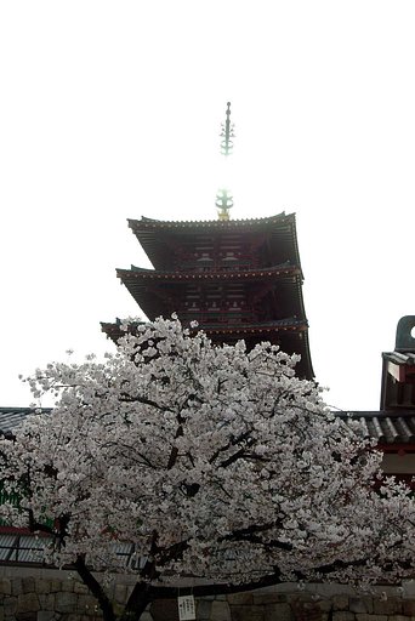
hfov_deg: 31.9
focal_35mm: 42
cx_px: 208
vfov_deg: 46.4
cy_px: 310
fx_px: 725
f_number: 4.5
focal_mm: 28
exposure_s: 1/4000
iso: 800
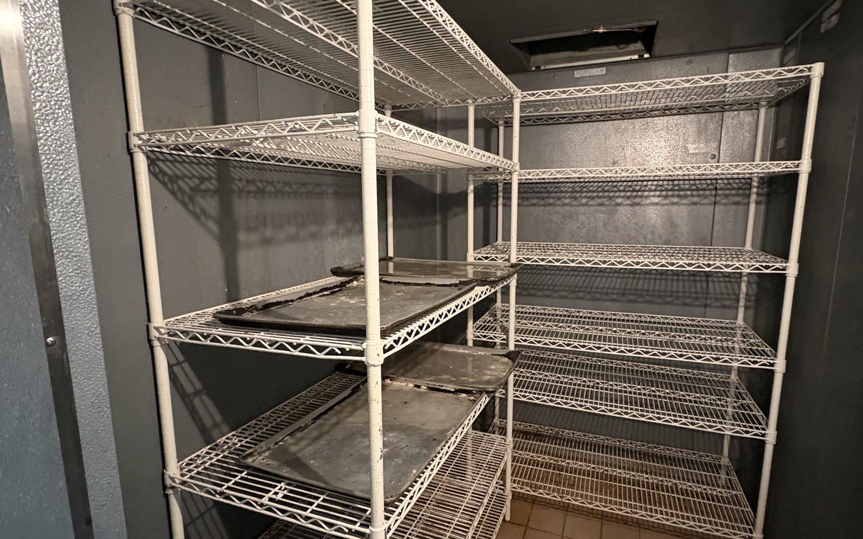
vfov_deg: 59.6
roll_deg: -0.6
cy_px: 278
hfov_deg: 85.1
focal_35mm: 20
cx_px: 432
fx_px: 470
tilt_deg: -9.6
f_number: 2.2
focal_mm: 2.22
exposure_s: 1/30
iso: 1000
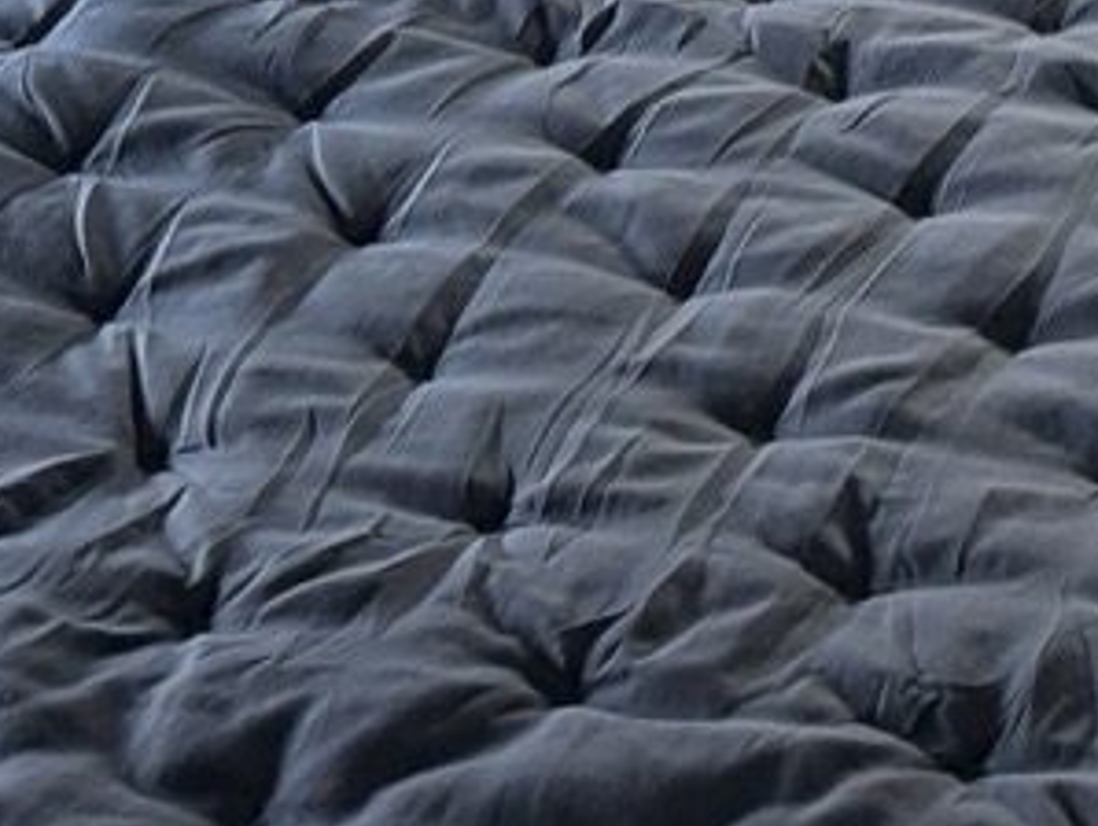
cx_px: 1330
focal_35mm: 103
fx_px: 3270
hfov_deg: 18.1
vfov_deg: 12.8
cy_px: -756
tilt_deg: -14.4
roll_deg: +0.6
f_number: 1.78
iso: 200
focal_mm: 6.76
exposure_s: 1/81
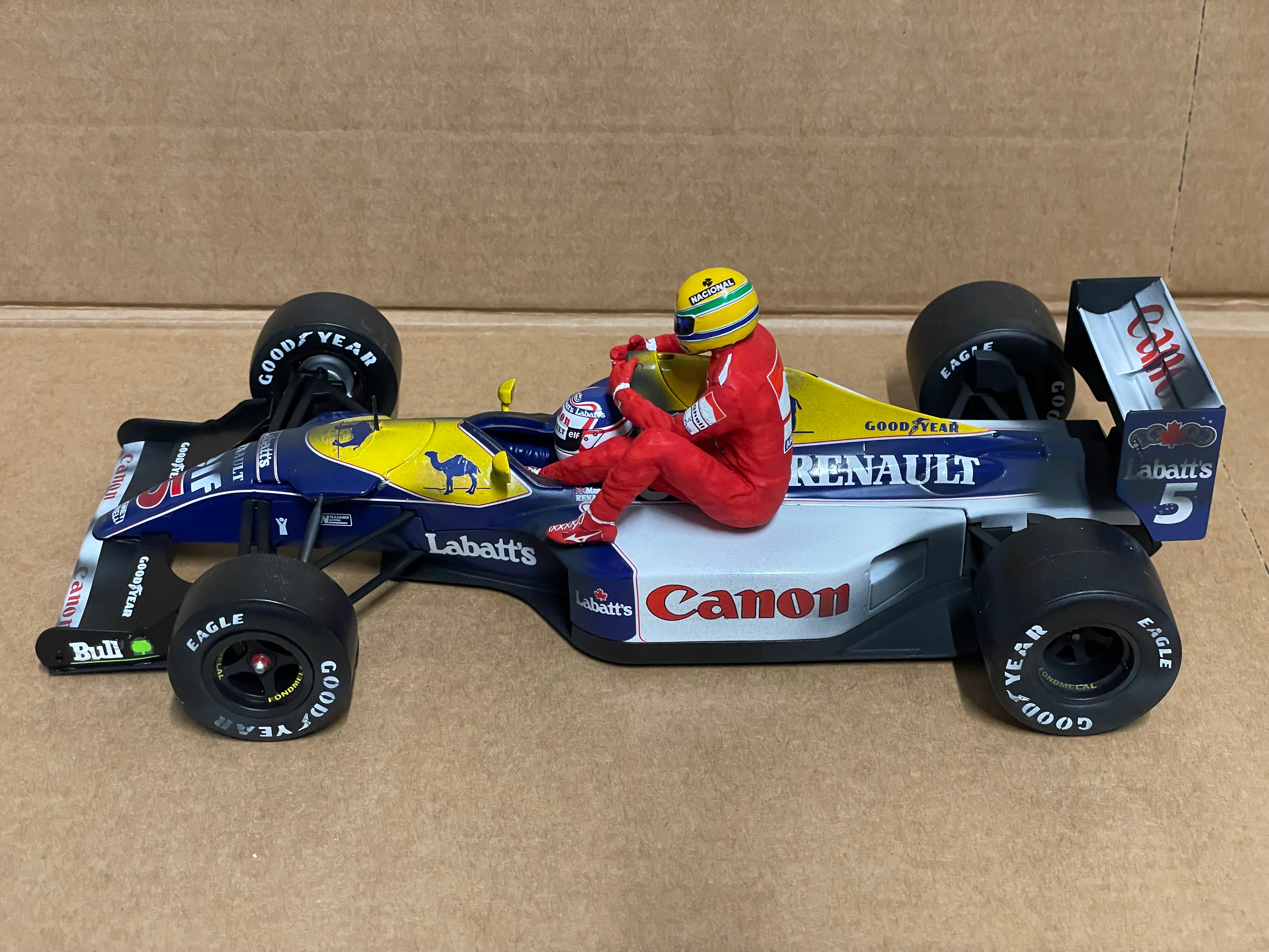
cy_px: 476
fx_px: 1906
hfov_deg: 36.8
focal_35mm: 52
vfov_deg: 28.0
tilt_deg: -34.4
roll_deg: +0.2
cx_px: 634
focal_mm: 6
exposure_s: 1/50
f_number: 2
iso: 500
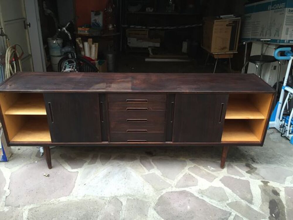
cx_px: 146
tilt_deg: -21.4
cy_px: 110
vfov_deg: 48.2
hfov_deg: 61.7
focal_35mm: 29
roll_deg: -1.6
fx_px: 245
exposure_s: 1/33
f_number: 2.2
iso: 80
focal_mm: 4.15
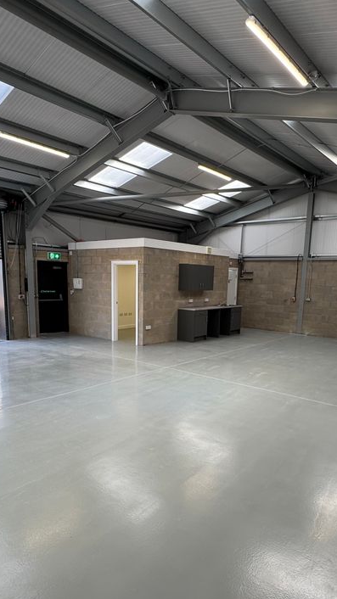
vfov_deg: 75.7
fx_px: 381
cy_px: 352
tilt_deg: -11.8
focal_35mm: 24
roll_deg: -0.9
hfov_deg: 47.7
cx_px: 175
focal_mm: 2.22
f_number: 2.2
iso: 40
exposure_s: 1/157
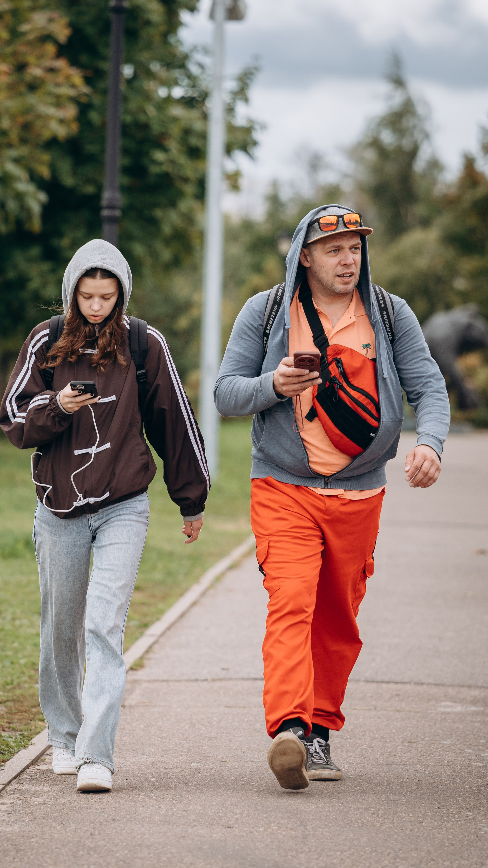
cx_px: 170
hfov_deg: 5.5
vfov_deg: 9.8
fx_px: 5061
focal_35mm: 220
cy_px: 427
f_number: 4
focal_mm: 180
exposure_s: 1/800
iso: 400
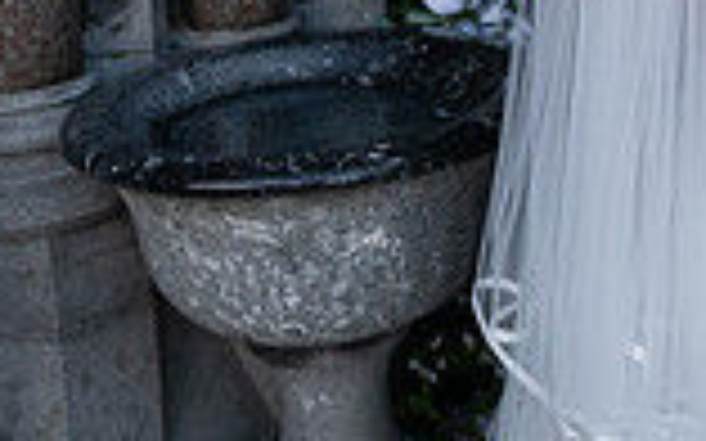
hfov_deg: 18.6
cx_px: 985
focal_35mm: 102
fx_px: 1962
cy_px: -164
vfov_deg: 12.4
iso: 500
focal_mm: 27
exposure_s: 1/1600
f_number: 3.5
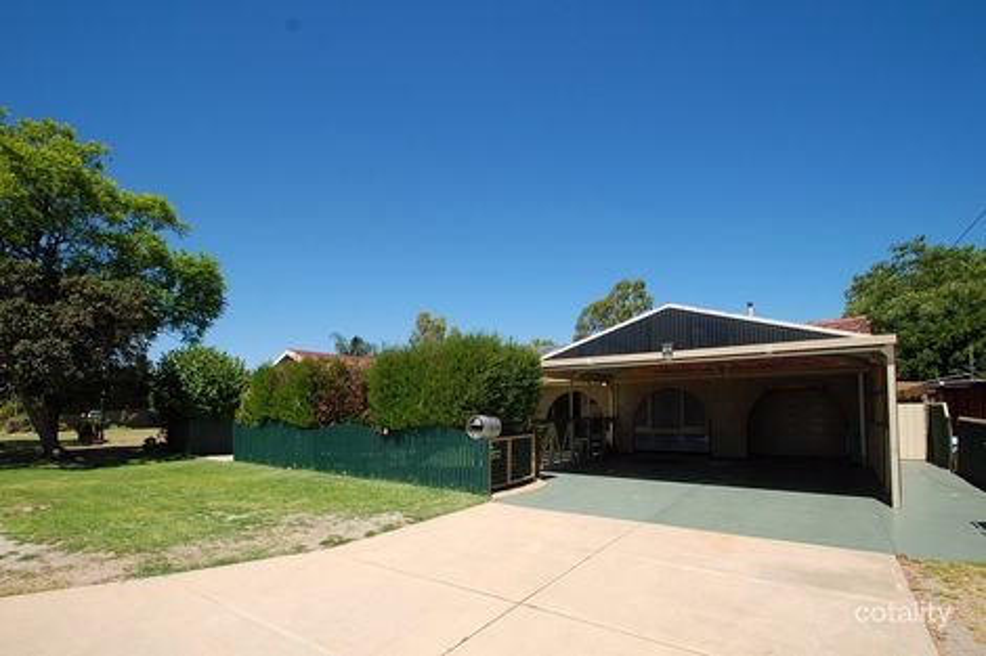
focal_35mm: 15
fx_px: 411
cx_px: 493
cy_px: 328
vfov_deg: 77.3
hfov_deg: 100.4
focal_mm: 10
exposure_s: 1/200
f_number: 10
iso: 100
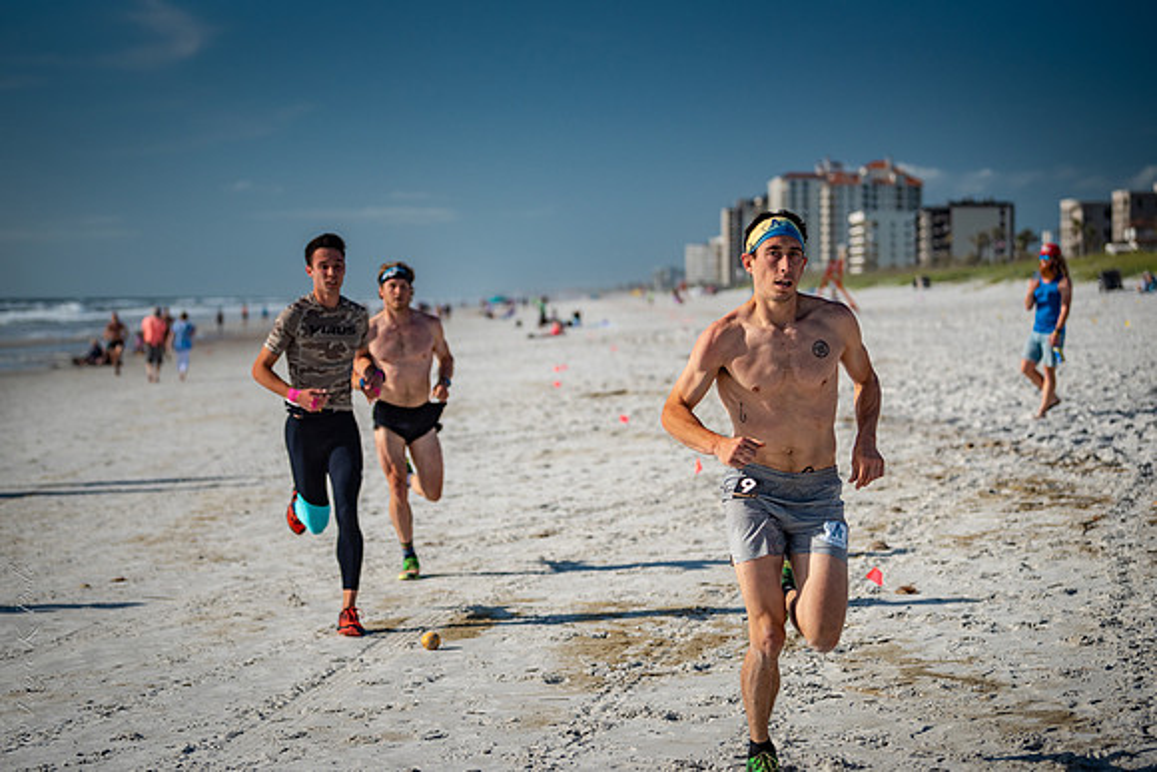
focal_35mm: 85
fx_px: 2740
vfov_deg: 16.0
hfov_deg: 23.8
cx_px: 525
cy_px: 350
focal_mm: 78
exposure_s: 1/4000
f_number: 2.8
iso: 320
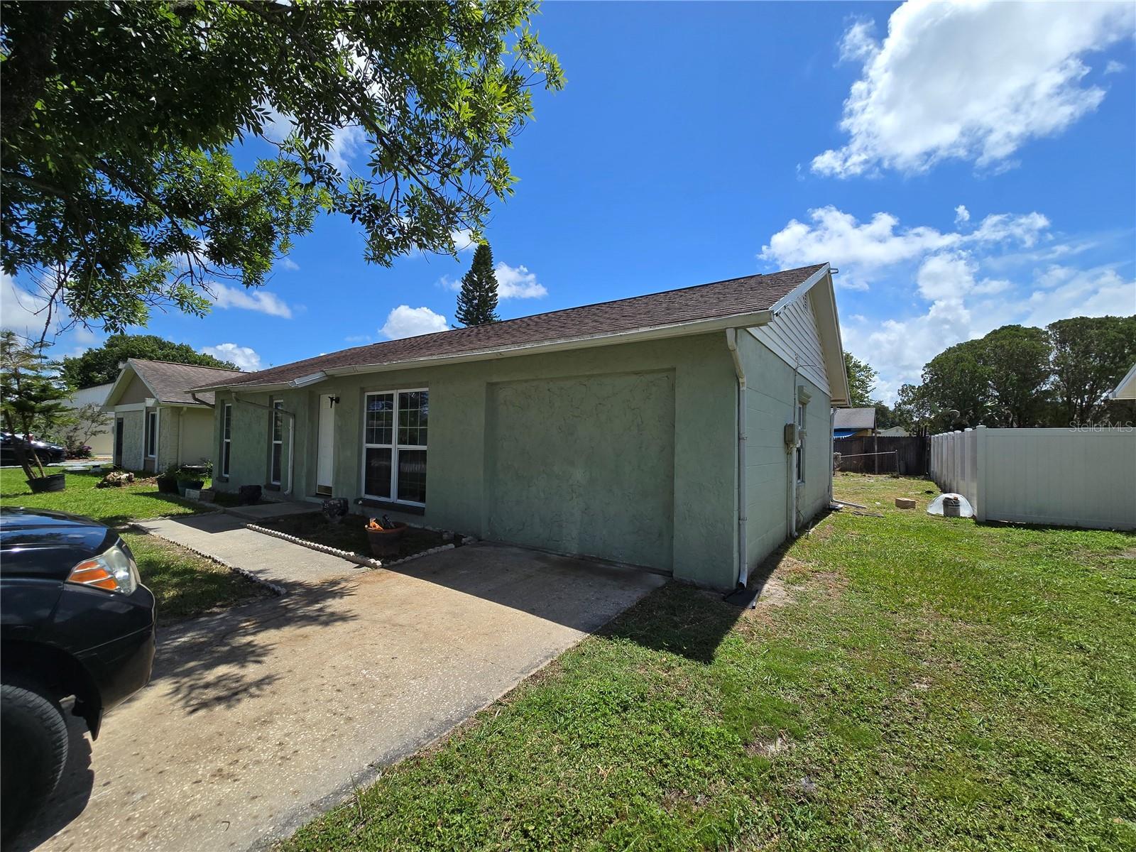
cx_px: 568
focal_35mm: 13
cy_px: 426
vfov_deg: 89.9
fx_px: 427
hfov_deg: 106.2
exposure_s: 1/2650
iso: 50
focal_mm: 2.2
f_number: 2.2
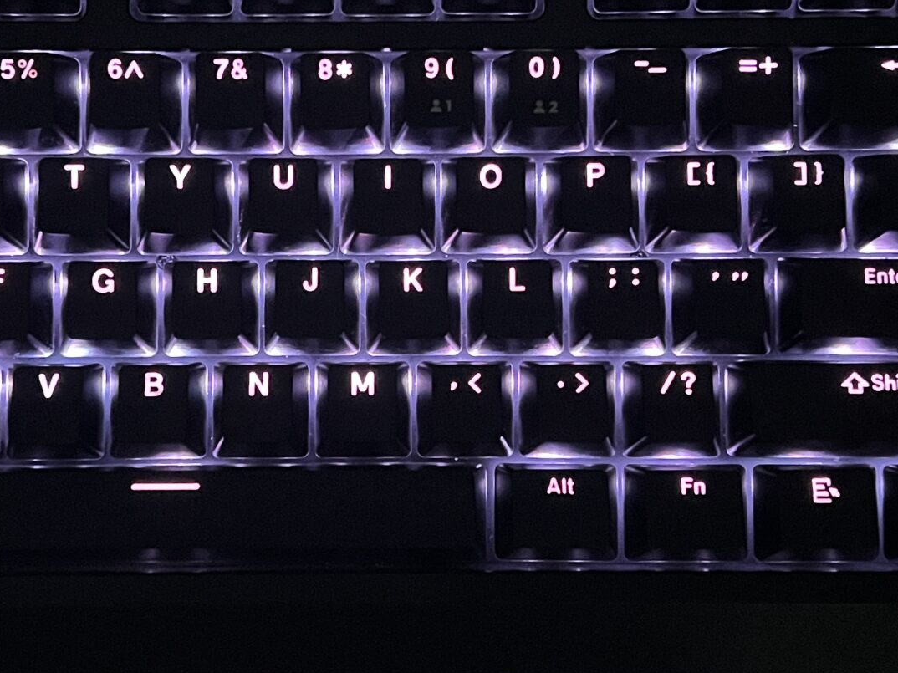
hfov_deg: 31.2
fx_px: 1608
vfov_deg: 23.6
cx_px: 382
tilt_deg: -83.6
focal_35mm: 62
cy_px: 293
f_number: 1.5
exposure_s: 1/15
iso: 2500
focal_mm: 5.7
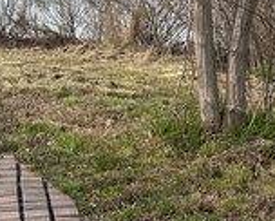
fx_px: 1002
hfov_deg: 15.5
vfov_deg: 12.6
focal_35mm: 123
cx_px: 210
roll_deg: -0.1
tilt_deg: -10.2
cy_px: 138
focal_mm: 6.86
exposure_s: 1/3472
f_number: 1.78
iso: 80
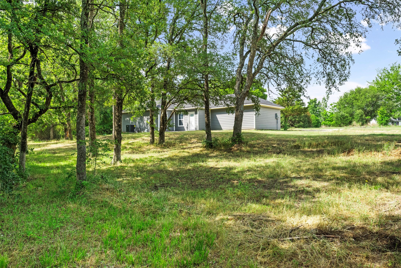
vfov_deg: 51.3
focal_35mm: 25
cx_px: 200
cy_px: 134
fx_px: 278
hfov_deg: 71.5
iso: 800
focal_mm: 25
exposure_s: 1/500
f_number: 10
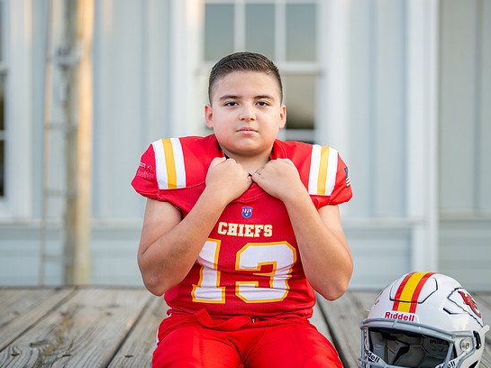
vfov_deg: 24.4
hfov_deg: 32.2
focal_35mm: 60
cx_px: 258
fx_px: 850
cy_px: 168
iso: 200
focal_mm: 50
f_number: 1.2
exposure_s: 1/2500
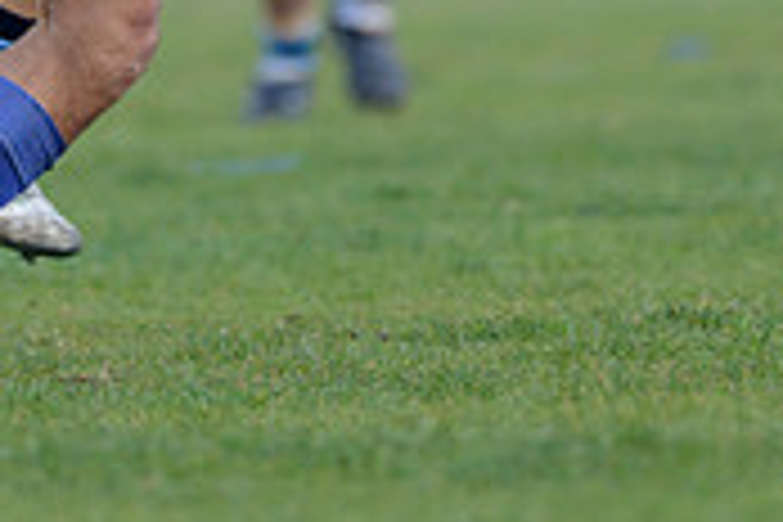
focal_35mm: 1402
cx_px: -40
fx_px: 30491
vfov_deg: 1.0
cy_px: -317
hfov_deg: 1.5
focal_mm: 420
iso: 1100
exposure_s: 1/800
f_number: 4
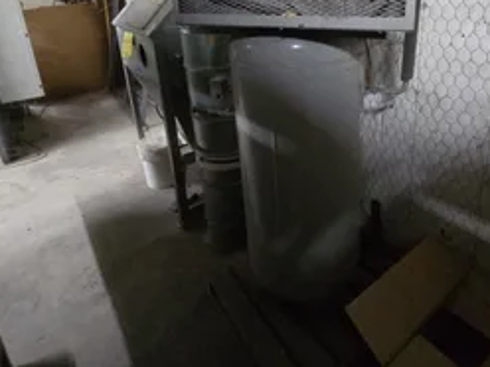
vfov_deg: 59.2
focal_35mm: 21
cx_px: 302
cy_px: 81
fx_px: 297
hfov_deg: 77.8
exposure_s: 1/24
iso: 1250
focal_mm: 2.2
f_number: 2.2
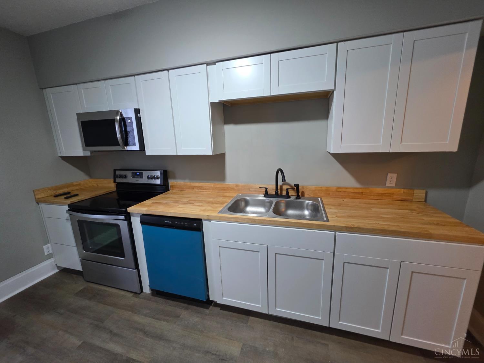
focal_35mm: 13
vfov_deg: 89.9
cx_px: 242
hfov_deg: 106.2
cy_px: 182
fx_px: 182
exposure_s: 1/60
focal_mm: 2.2
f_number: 1.9
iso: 400
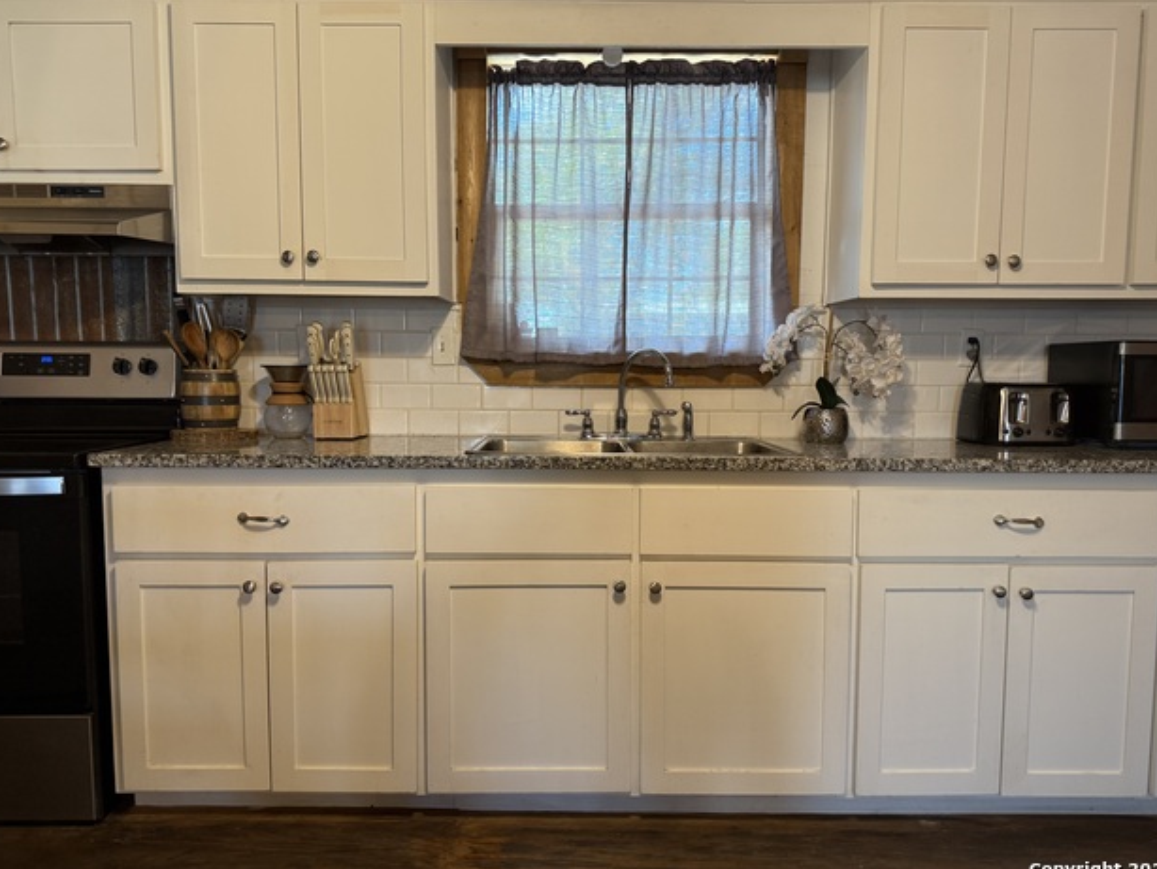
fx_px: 836
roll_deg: +0.4
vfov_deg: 54.9
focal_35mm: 25
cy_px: 451
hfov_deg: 69.4
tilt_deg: -4.8
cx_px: 577
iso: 160
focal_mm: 6.76
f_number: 1.78
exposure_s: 1/60
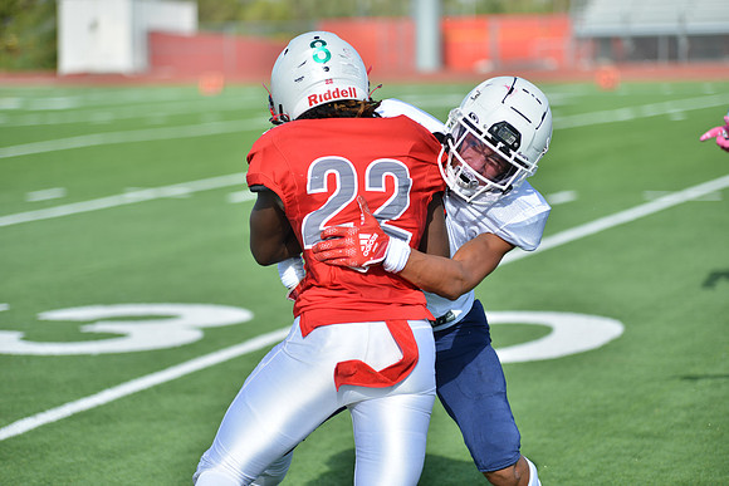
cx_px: 364
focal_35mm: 122
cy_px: 243
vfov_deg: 11.2
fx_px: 2471
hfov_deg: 16.8
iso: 100
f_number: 2.8
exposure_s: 1/1600
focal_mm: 122
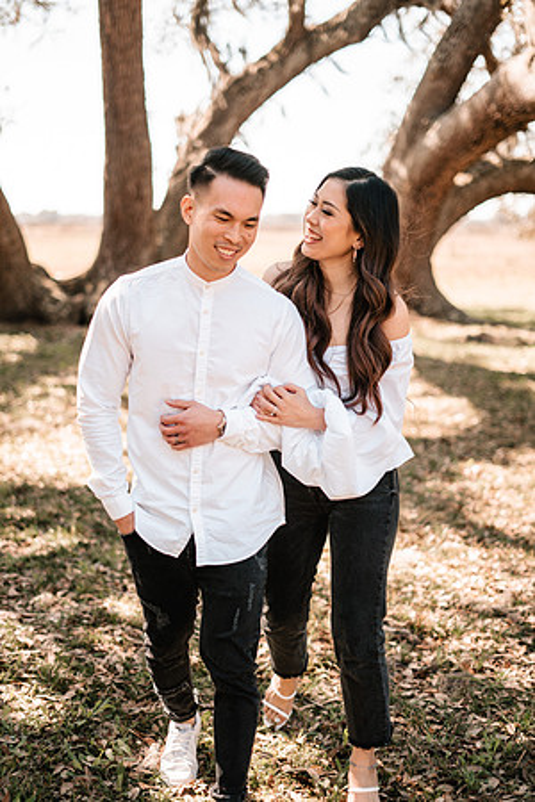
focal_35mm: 50
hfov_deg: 27.0
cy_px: 401
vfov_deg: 39.6
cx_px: 268
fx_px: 1114
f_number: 1.8
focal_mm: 50
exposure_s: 1/800
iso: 100
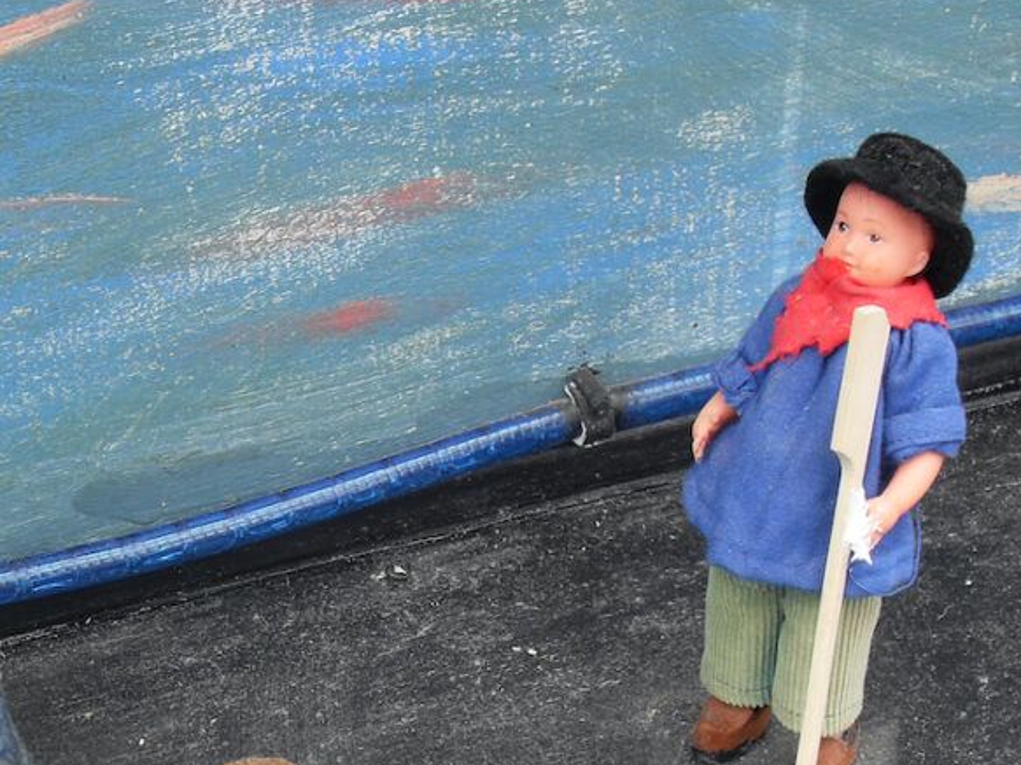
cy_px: 637
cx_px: 336
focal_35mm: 65
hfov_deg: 29.6
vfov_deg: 22.2
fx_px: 1917
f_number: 2.8
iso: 80
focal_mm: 6.3
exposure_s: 1/125
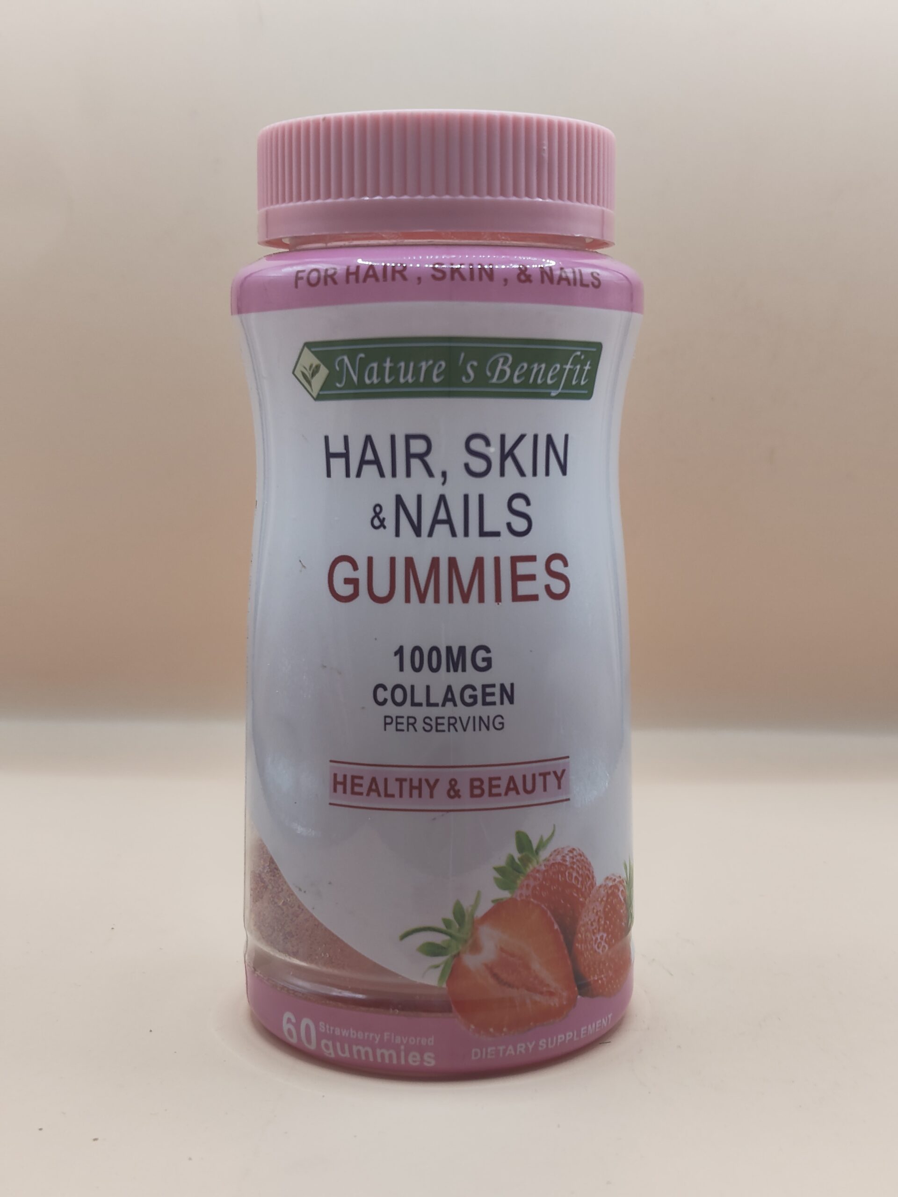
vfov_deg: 38.2
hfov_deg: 29.1
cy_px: 598
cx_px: 449
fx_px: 1729
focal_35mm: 50
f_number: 1.88
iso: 158
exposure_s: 1/100
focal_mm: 5.56
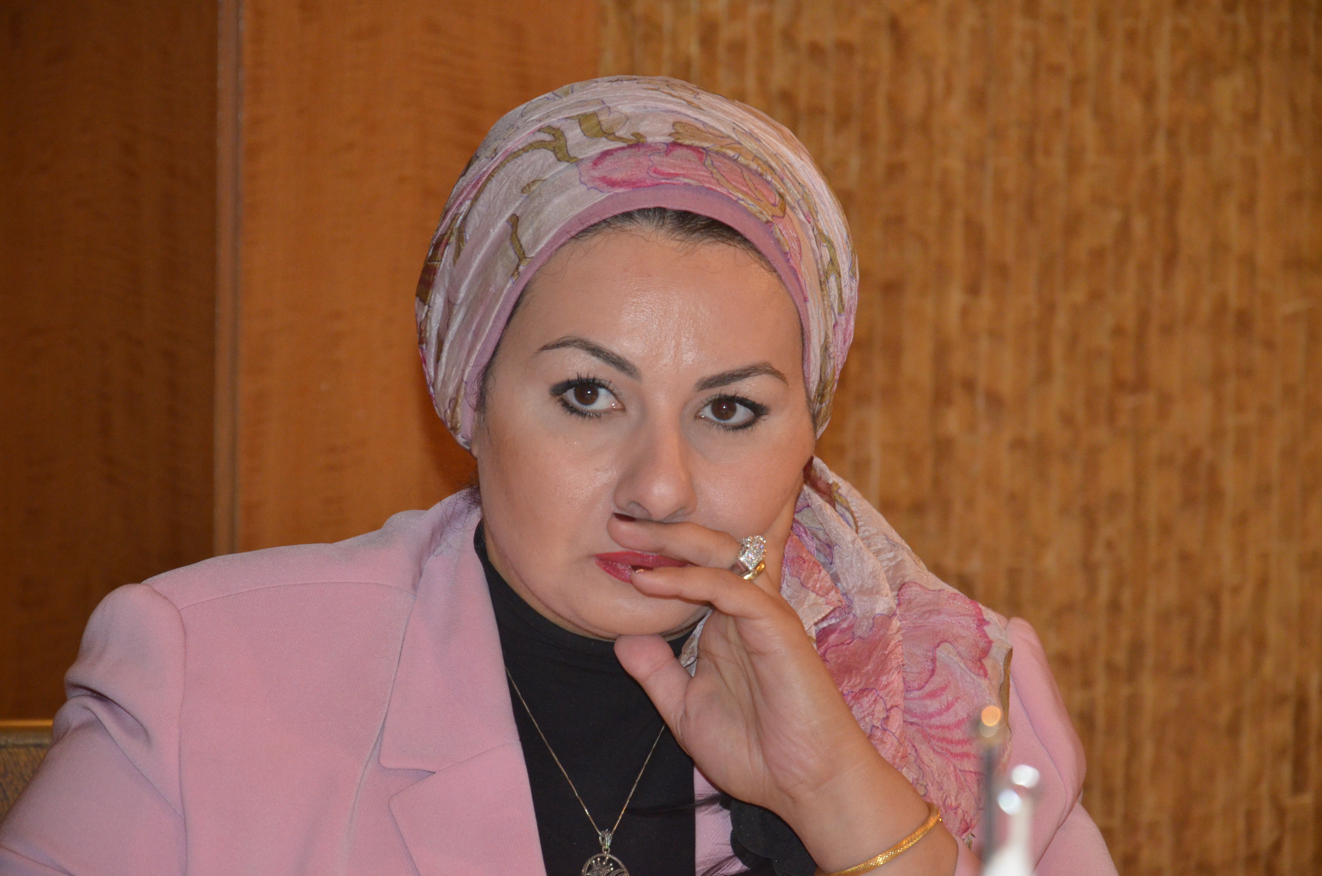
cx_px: 661
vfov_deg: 8.7
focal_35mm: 158
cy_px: 438
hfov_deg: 13.1
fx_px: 5772
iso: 2000
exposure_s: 1/60
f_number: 6.3
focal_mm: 105
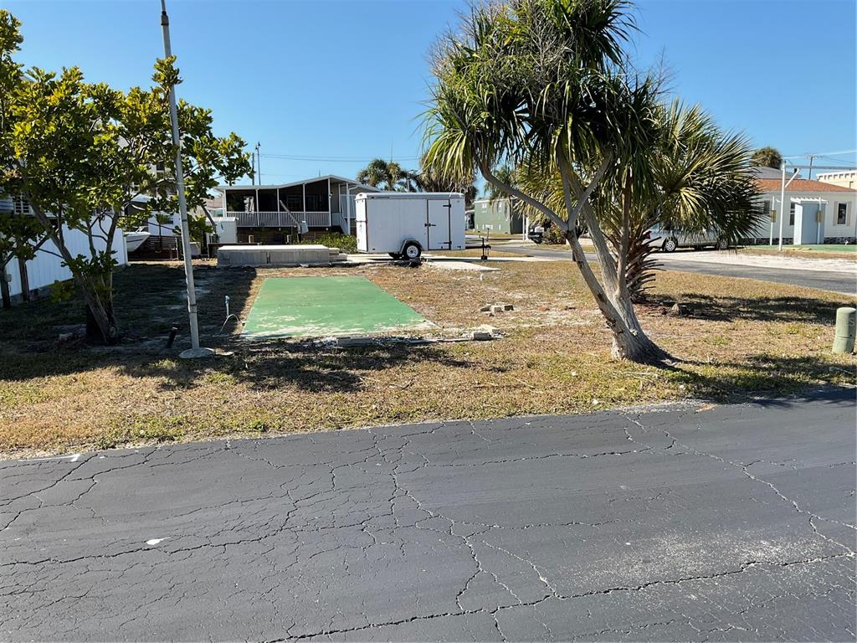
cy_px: 322
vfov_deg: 48.2
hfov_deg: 61.7
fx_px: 718
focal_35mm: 29
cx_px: 428
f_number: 1.8
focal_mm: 3
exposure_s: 1/1626
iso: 16
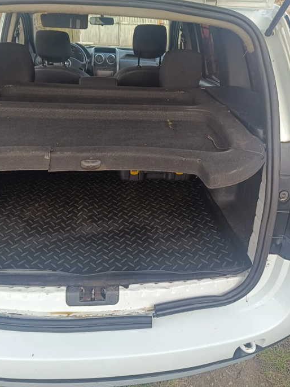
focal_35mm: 28
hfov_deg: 49.7
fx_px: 313
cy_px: 188
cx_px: 135
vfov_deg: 63.5
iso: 76
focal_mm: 5.59
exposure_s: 1/101
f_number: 1.88
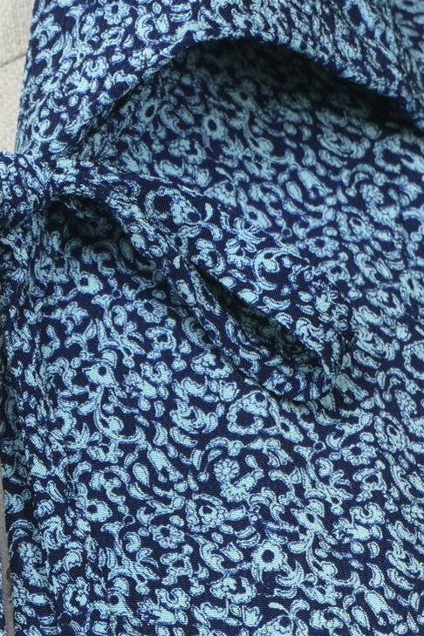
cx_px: -230
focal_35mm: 800
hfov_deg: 1.7
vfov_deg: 2.6
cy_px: 614
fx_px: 14132
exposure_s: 1/25
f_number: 8
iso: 400
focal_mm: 135
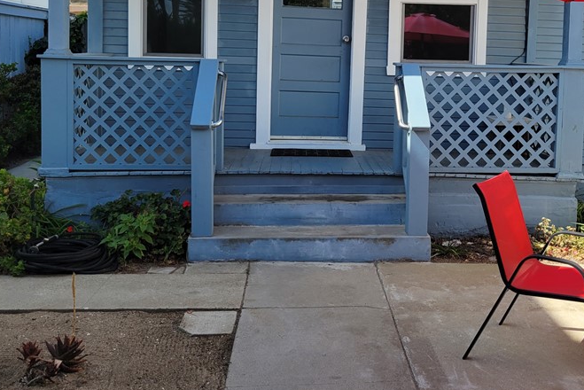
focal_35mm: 42
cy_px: 105
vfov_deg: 31.4
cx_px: 355
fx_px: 682
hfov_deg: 46.1
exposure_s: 1/1238
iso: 40
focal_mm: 5.4
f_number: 1.8
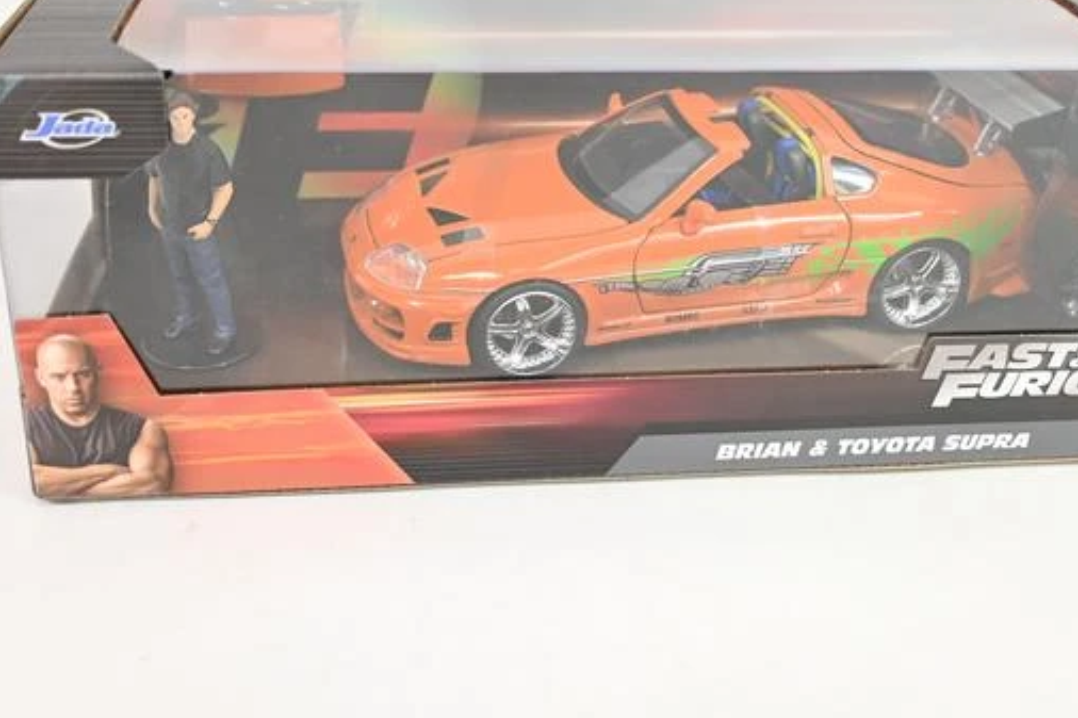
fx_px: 1407
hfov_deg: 41.9
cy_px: 209
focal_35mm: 47
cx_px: 594
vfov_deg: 28.3
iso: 640
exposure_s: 1/125
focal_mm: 22
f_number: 4
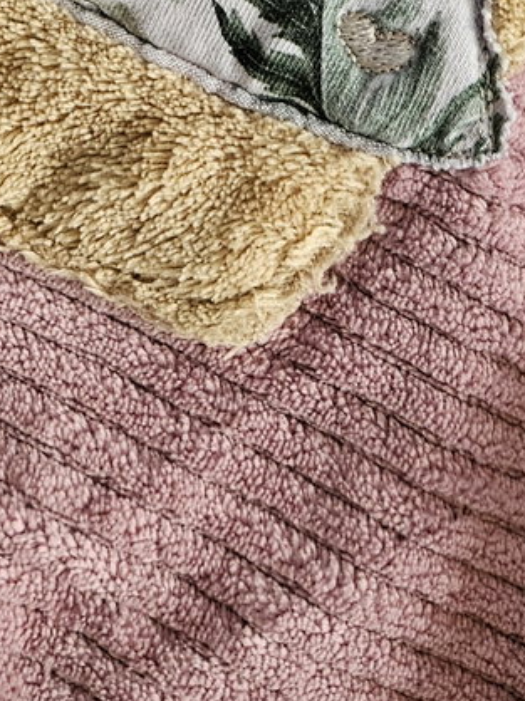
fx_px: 1842
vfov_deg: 18.2
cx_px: 181
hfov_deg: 16.2
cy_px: -454
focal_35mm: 91
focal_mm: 5.4
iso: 320
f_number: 1.8
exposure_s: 1/115
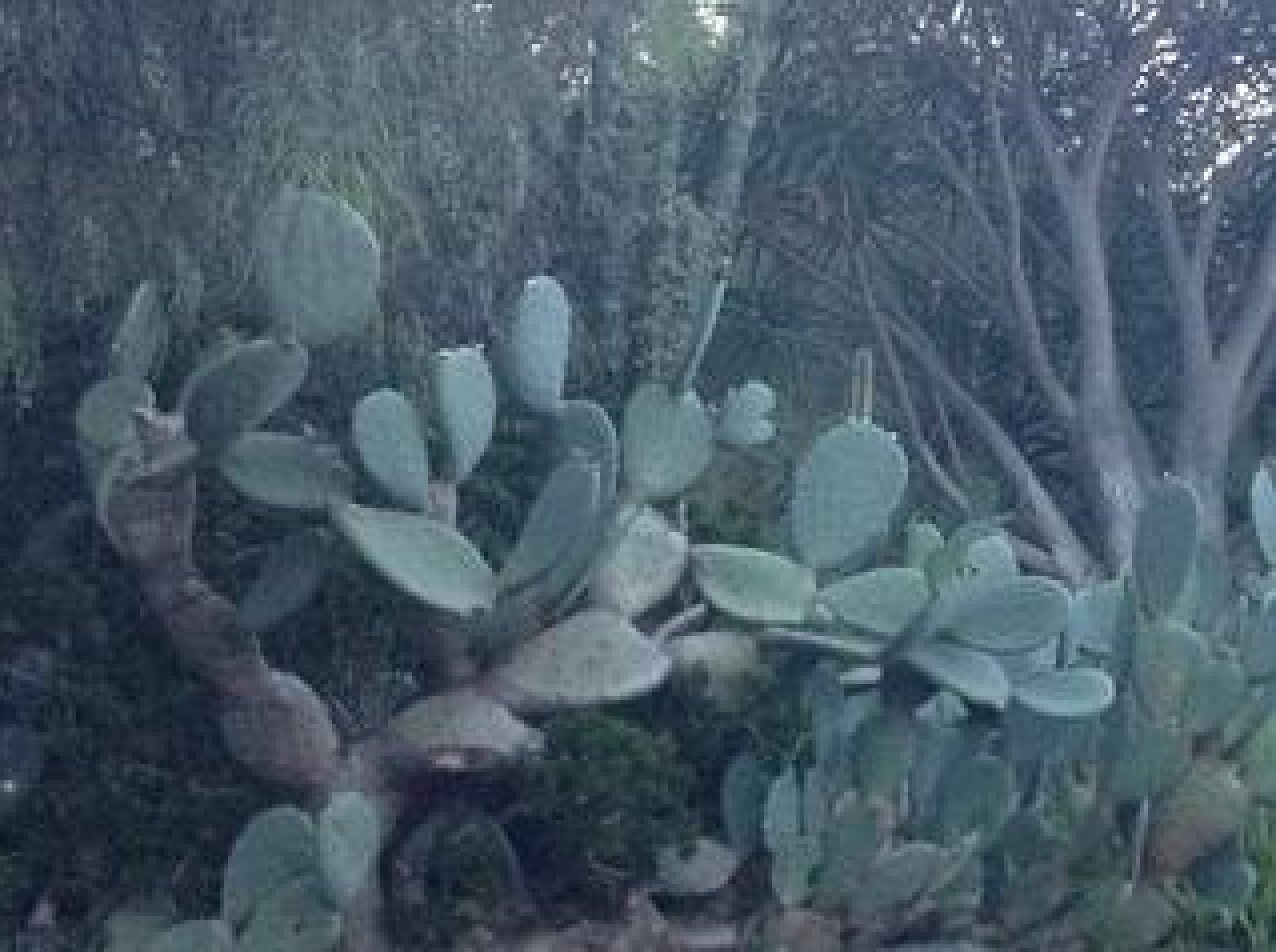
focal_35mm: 67
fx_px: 2465
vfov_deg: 21.8
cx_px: 1020
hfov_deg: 28.4
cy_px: 576
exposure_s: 1/25
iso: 250
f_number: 2.4
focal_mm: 3.3
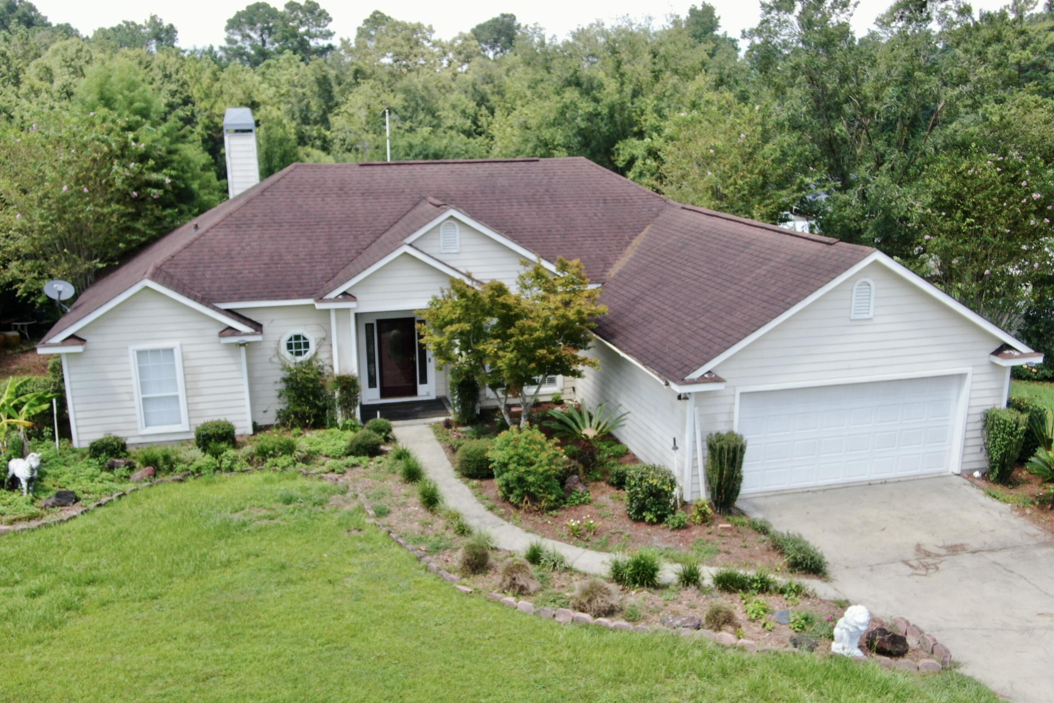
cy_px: 392
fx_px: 1054
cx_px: 524
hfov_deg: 53.1
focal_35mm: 36
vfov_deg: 36.8
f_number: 3.2
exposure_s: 1/320
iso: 110
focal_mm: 5.82
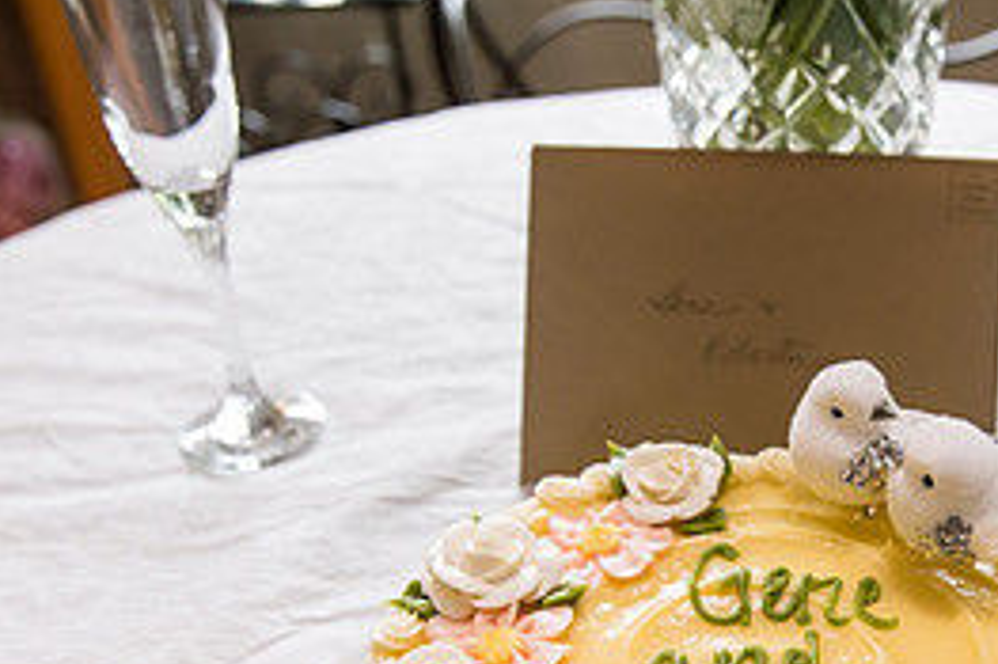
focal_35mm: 53
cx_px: 763
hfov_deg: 36.6
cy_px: 571
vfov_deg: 24.9
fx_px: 1468
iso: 2500
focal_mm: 24
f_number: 3.5
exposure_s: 1/320
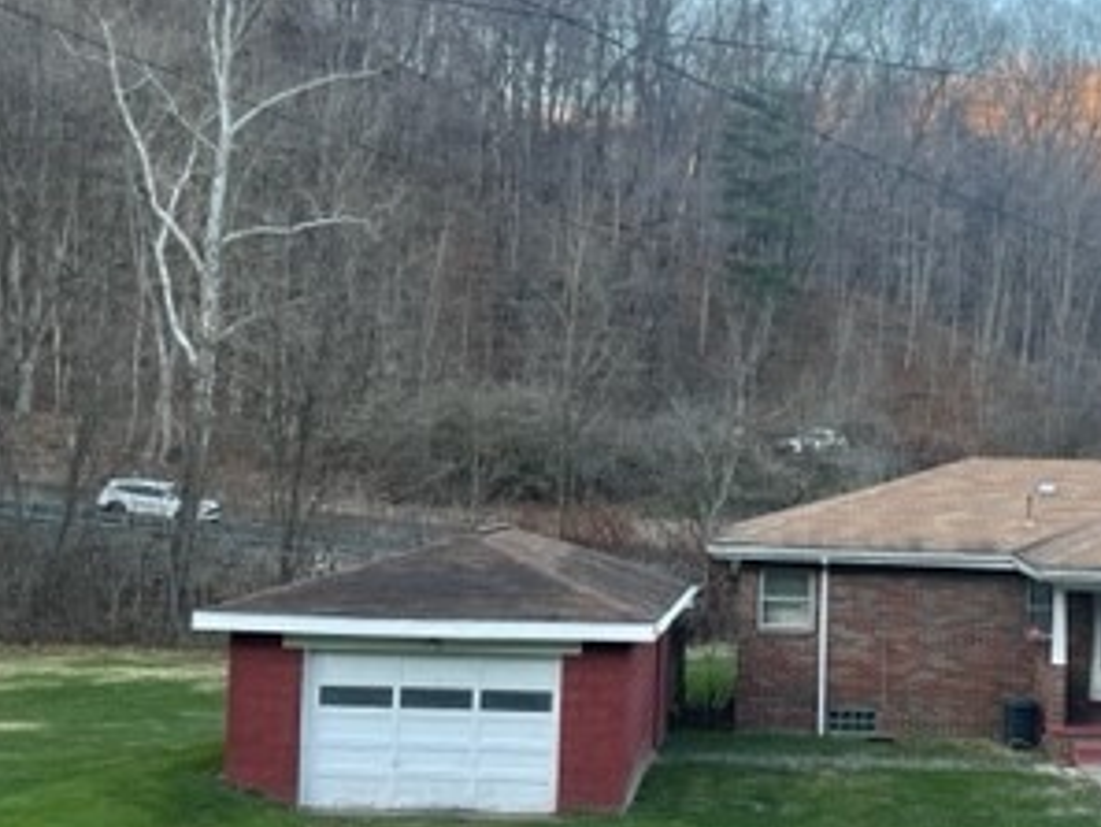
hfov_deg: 33.4
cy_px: 445
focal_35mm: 56
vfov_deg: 26.1
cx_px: 875
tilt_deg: -0.7
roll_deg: -1.2
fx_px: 1782
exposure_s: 1/179
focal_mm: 5.1
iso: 32
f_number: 1.6
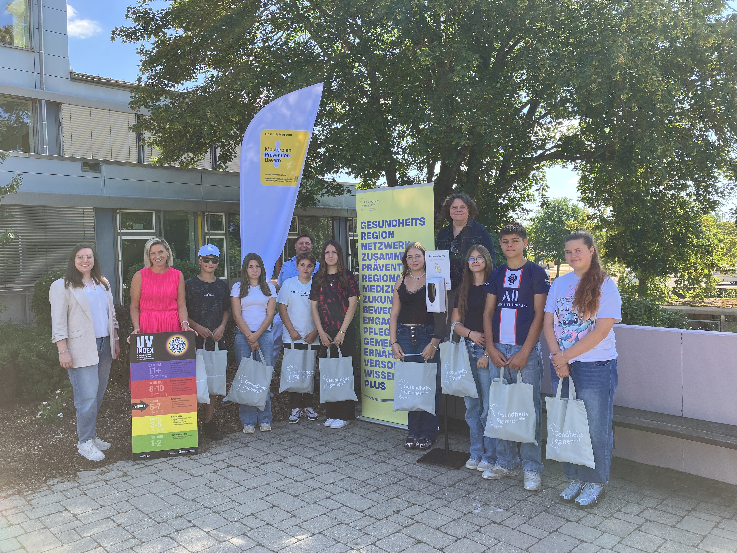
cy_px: 276
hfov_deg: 63.4
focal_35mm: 28
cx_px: 368
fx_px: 596
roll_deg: +1.2
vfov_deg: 49.7
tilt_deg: -2.2
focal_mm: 3.99
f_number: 1.8
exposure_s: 1/437
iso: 32
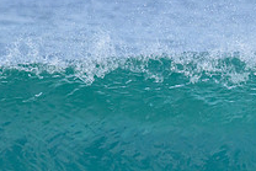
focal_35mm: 1967
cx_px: 378
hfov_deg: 1.0
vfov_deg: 0.7
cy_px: 140
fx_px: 13997
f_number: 11
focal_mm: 560
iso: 1250
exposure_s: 1/2000
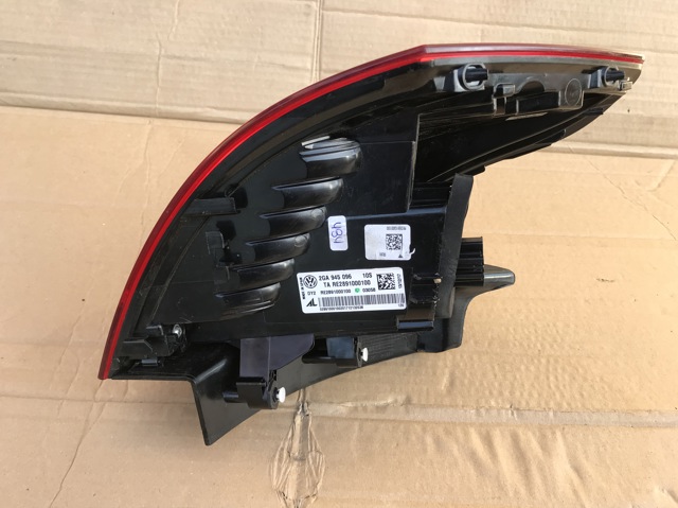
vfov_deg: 49.7
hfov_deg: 63.5
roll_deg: -6.0
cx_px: 339
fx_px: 548
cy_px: 254
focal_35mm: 28
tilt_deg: -40.4
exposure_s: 1/106
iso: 20
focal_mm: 3.99
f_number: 1.8
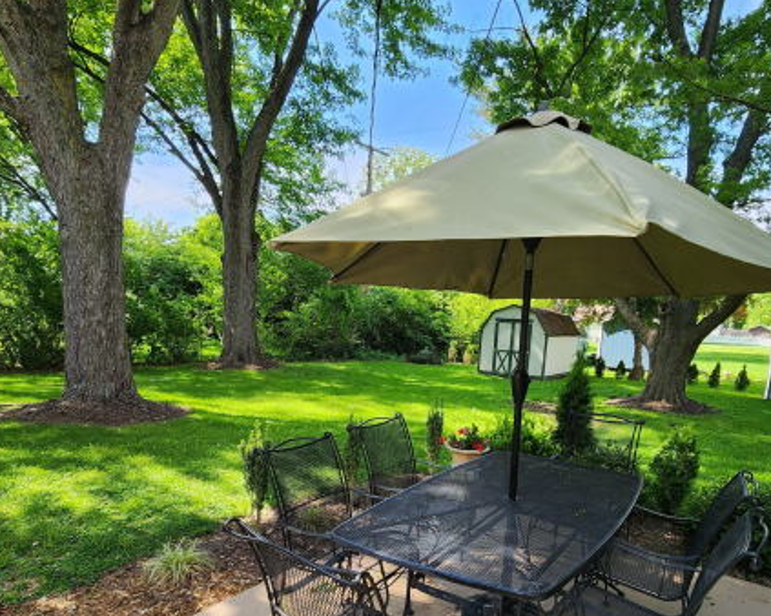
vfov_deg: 66.0
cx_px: 407
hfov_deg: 80.3
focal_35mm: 20
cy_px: 417
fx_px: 456
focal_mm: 2.2
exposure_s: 1/286
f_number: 2.2
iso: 50
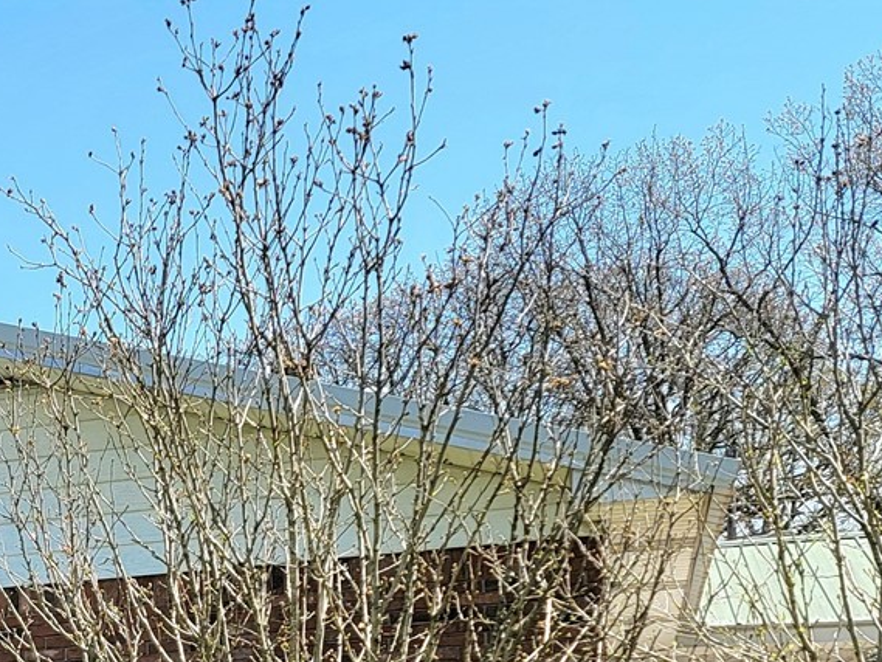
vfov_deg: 17.2
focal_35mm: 81
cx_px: -419
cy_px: 843
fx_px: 2064
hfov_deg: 20.8
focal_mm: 6.7
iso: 16
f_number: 1.8
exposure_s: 1/909
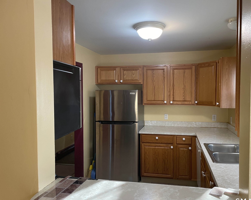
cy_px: 102
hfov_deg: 62.1
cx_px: 138
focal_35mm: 28
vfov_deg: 51.5
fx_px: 208
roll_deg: -0.3
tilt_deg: -4.1
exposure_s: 1/60
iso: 80
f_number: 1.6
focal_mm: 4.2
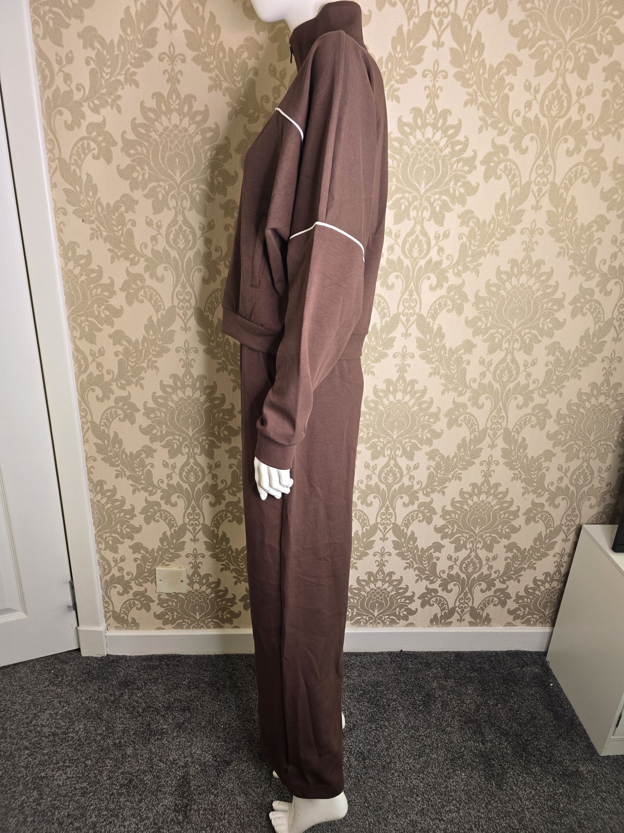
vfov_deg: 73.9
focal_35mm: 23
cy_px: 416
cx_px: 312
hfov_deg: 58.9
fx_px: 553
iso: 50
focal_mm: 6.3
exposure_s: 1/50
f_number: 1.7
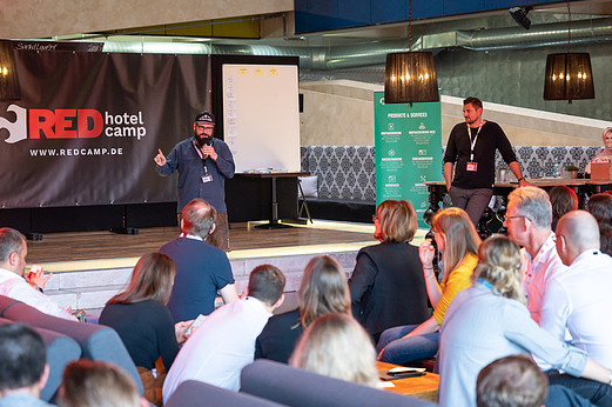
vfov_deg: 17.4
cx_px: 302
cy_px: 219
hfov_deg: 26.0
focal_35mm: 78
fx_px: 1324
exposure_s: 1/200
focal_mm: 70
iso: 2000
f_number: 3.5
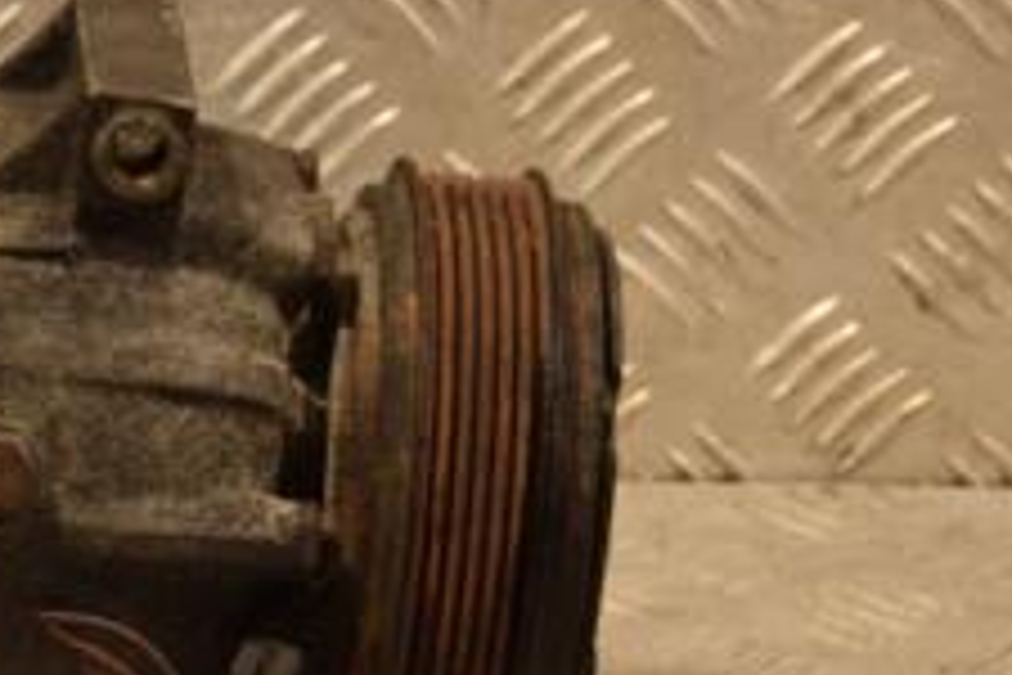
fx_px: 5847
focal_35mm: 208
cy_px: 472
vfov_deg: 6.6
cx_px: -13
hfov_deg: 9.8
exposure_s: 1/125
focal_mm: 52
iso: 800
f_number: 5.6
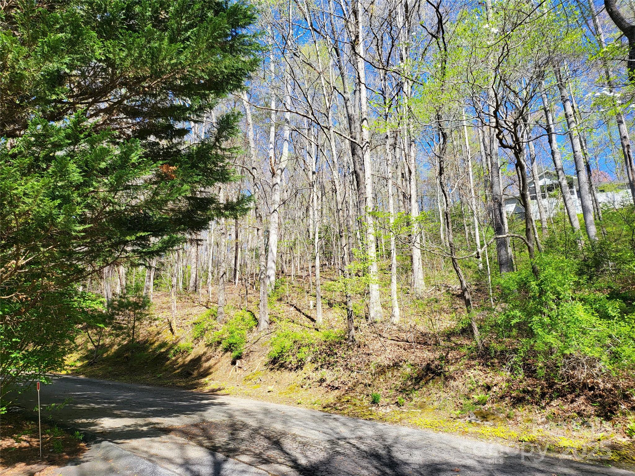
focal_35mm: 24
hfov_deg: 71.6
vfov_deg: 56.8
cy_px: 238
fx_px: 440
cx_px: 318
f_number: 1.8
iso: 40
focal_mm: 5
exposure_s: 1/790
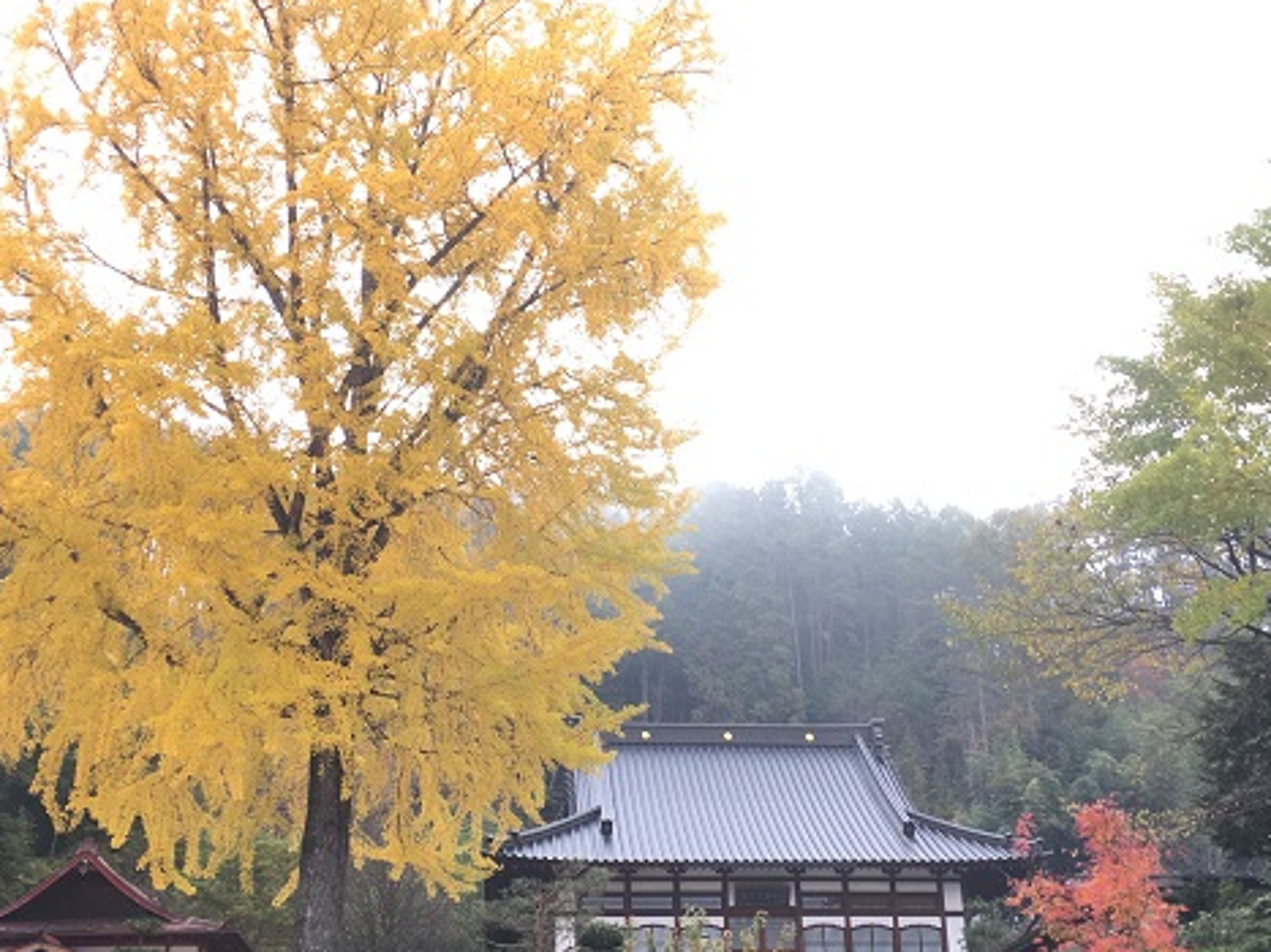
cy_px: 447
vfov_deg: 33.6
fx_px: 1578
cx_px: 694
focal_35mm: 43
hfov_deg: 43.8
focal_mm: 4.15
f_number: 2.2
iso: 25
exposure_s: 1/120
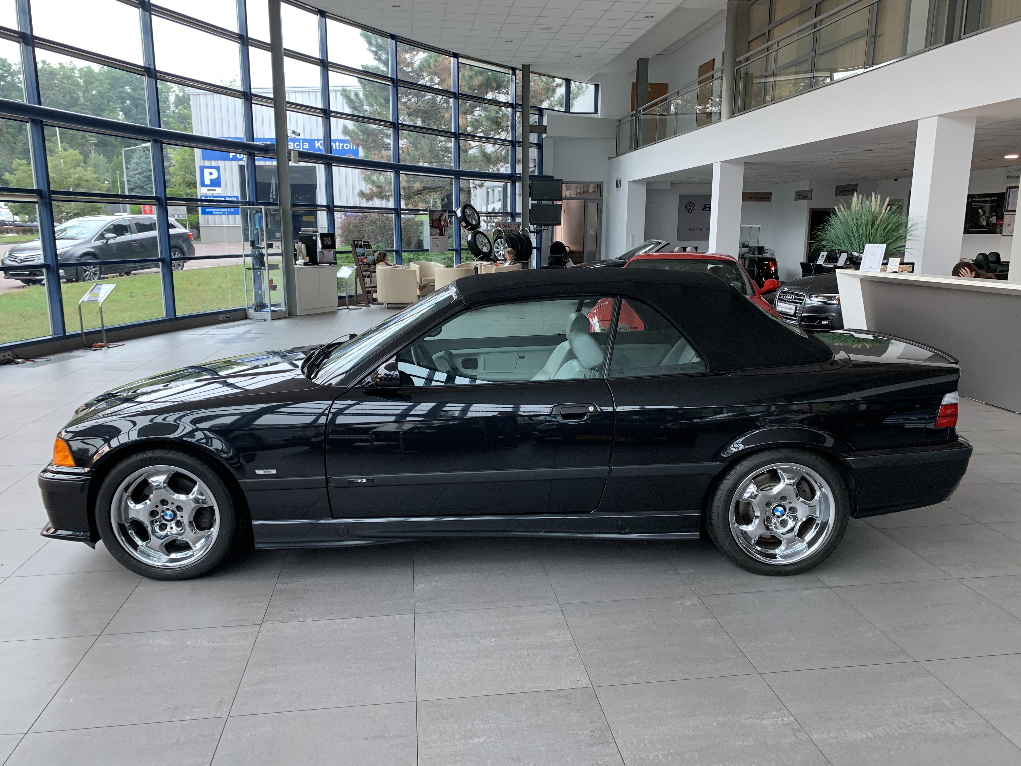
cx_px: 510
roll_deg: +0.3
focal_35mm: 26
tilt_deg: -9.4
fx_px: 767
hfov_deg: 67.3
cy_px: 383
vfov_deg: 53.1
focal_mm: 4.25
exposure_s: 1/86
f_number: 1.8
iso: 100
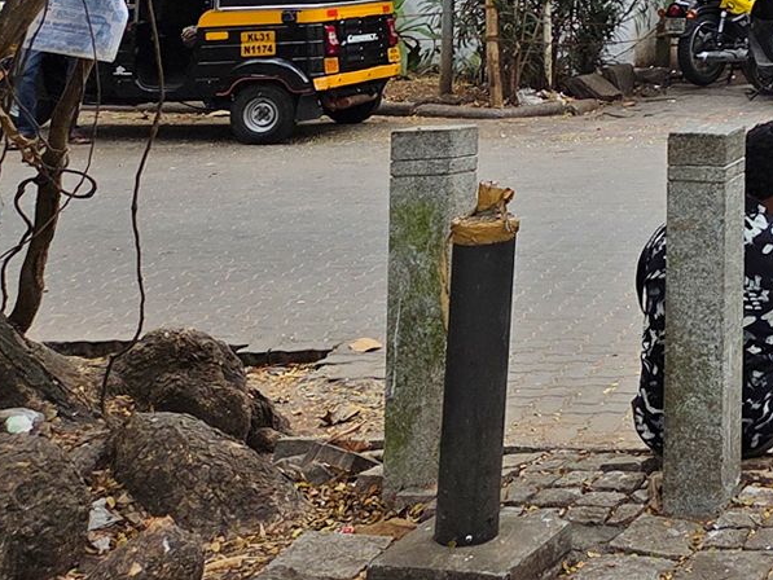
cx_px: 1235
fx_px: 1720
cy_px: -145
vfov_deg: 18.0
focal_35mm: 77
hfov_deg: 20.6
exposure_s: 1/2531
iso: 80
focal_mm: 5.4
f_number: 1.8
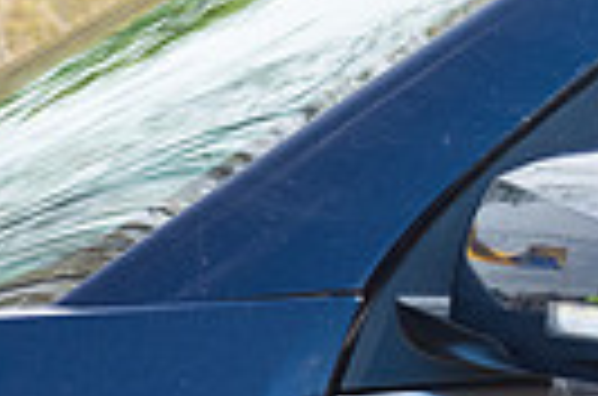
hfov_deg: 5.4
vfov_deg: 3.7
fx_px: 6165
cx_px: 1232
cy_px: 295
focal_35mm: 372
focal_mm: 85
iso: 1000
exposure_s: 1/800
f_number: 7.1
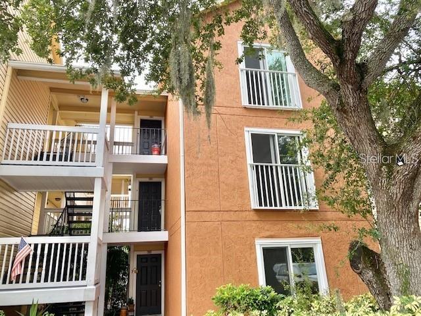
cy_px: 158
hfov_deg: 67.3
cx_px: 210
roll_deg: +2.3
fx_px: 316
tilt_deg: +18.7
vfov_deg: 53.1
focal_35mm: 26
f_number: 1.8
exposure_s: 1/390
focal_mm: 4.25
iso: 32
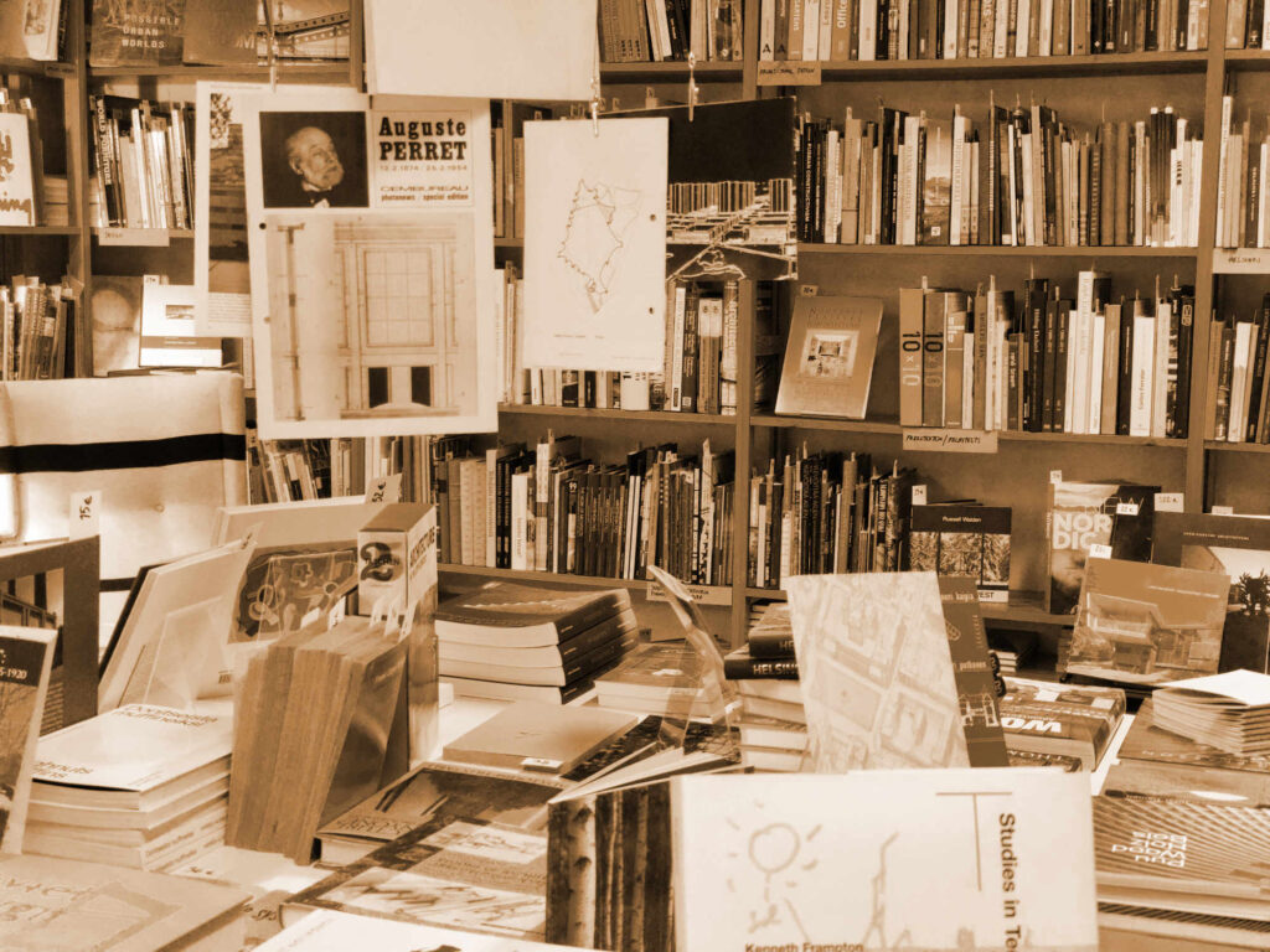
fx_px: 2421
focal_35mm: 66
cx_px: 635
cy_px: 476
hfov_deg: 29.4
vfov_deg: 22.3
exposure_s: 1/50
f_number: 2.2
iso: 1250
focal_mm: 6.3
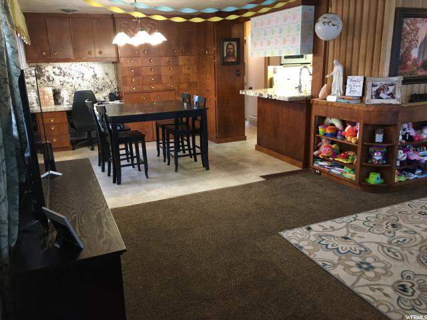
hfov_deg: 61.7
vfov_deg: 48.2
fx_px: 358
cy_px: 160
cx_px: 214
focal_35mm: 29
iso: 200
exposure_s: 1/24
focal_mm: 4.15
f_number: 2.2
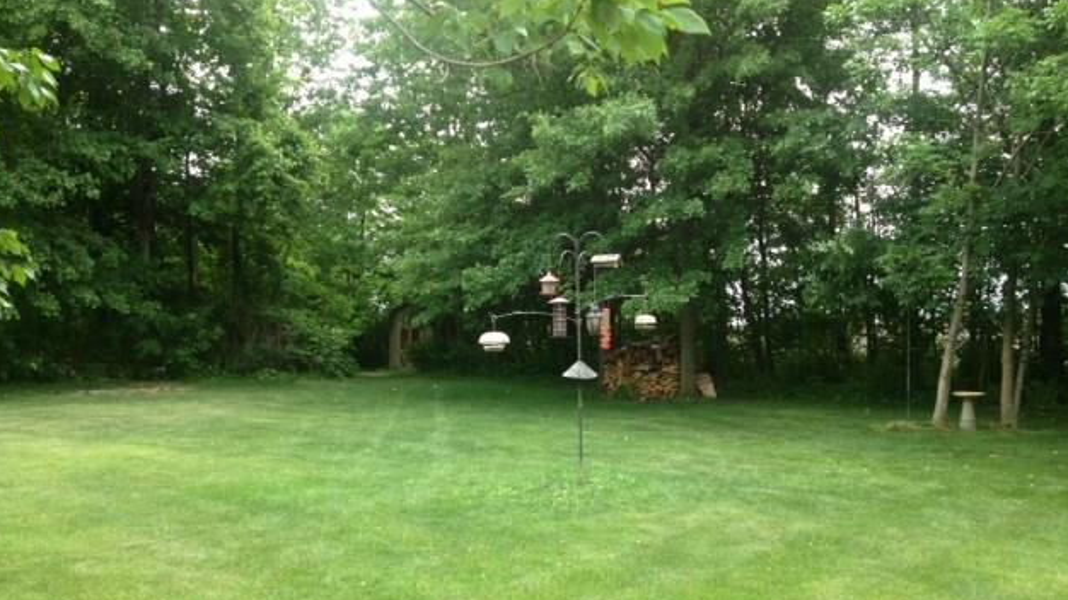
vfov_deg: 30.4
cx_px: 539
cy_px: 349
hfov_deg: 51.6
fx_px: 1104
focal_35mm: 39
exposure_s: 1/156
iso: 50
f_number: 2.4
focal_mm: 4.28
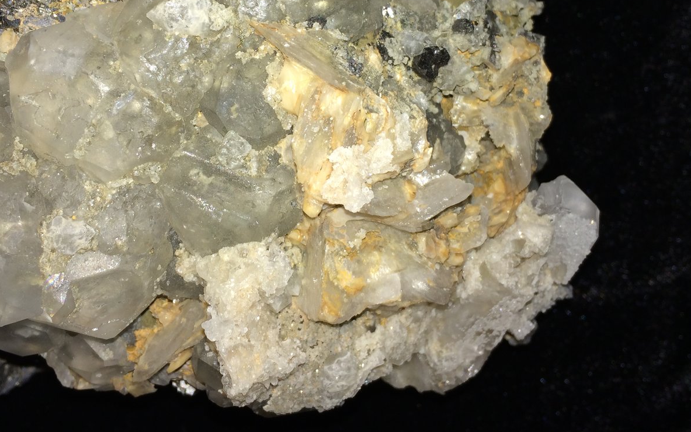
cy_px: 99
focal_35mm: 43
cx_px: 297
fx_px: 810
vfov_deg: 29.3
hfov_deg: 46.1
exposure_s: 1/171
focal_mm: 4.12
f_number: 2.2
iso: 32
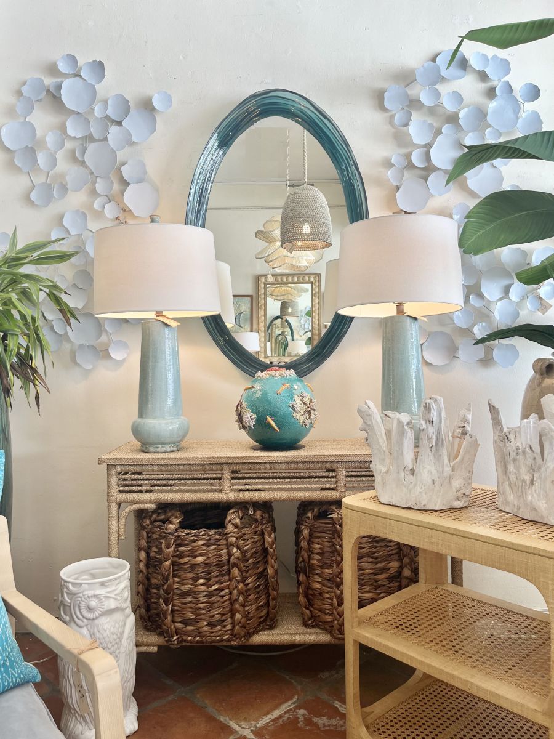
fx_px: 555
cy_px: 370
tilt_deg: -0.1
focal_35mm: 26
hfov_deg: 53.1
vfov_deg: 67.3
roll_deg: +0.1
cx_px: 277
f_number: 1.6
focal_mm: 5.1
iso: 40
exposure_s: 1/120
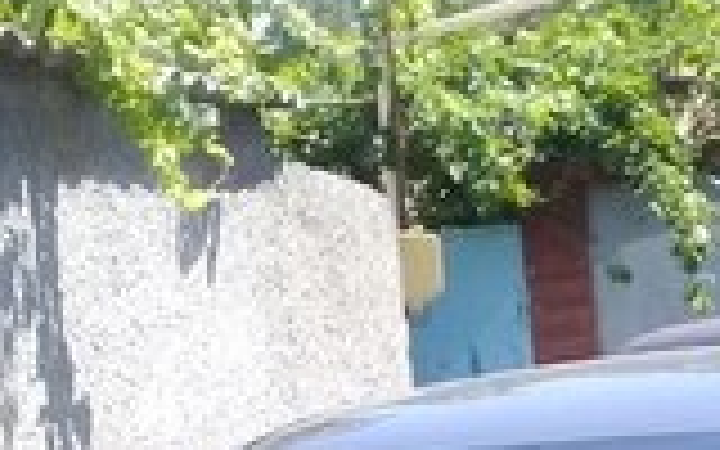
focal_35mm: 102
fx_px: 2001
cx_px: 369
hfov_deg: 20.4
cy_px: 760
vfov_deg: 12.0
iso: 50
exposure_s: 1/396
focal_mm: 3.3
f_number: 2.2
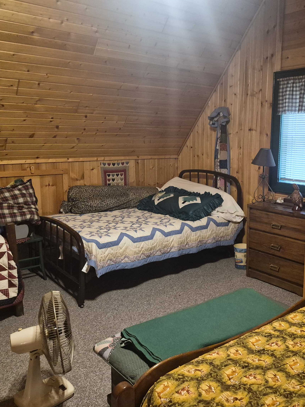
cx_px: 199
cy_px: 203
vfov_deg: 58.4
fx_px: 364
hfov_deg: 44.9
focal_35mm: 31
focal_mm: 5.4
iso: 1600
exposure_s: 1/120
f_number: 1.8
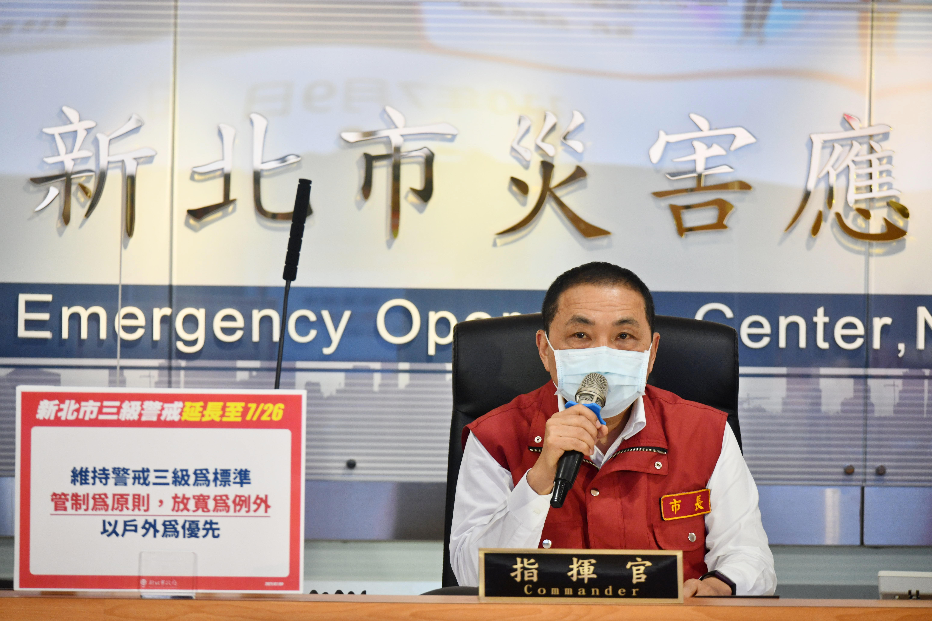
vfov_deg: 7.0
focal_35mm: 195
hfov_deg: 10.5
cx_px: 466
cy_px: 310
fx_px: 5048
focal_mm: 195
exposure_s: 1/100
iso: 1000
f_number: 6.3
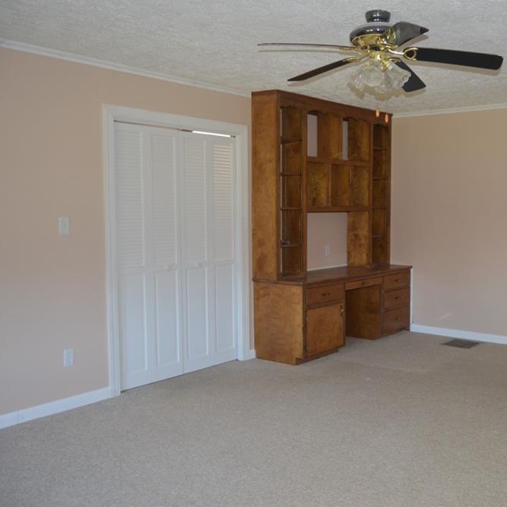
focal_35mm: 35
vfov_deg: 47.2
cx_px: 376
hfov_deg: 45.7
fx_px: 580
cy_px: 255
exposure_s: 1/60
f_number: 3.5
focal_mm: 18
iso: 720
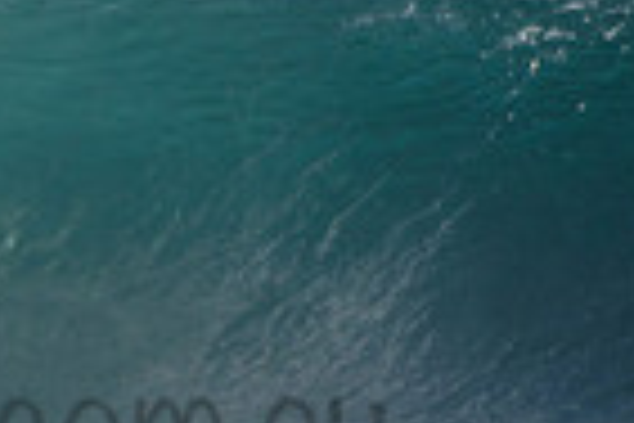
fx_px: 54326
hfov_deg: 0.7
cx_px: -90
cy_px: 380
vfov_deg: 0.4
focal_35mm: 3085
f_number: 5.6
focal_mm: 500
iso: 220
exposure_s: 1/2000
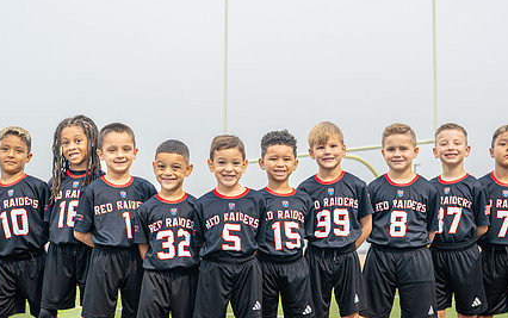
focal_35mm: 91
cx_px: 253
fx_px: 1261
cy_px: 241
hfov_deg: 22.8
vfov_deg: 14.3
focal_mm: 50
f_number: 3.5
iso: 1000
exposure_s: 1/500
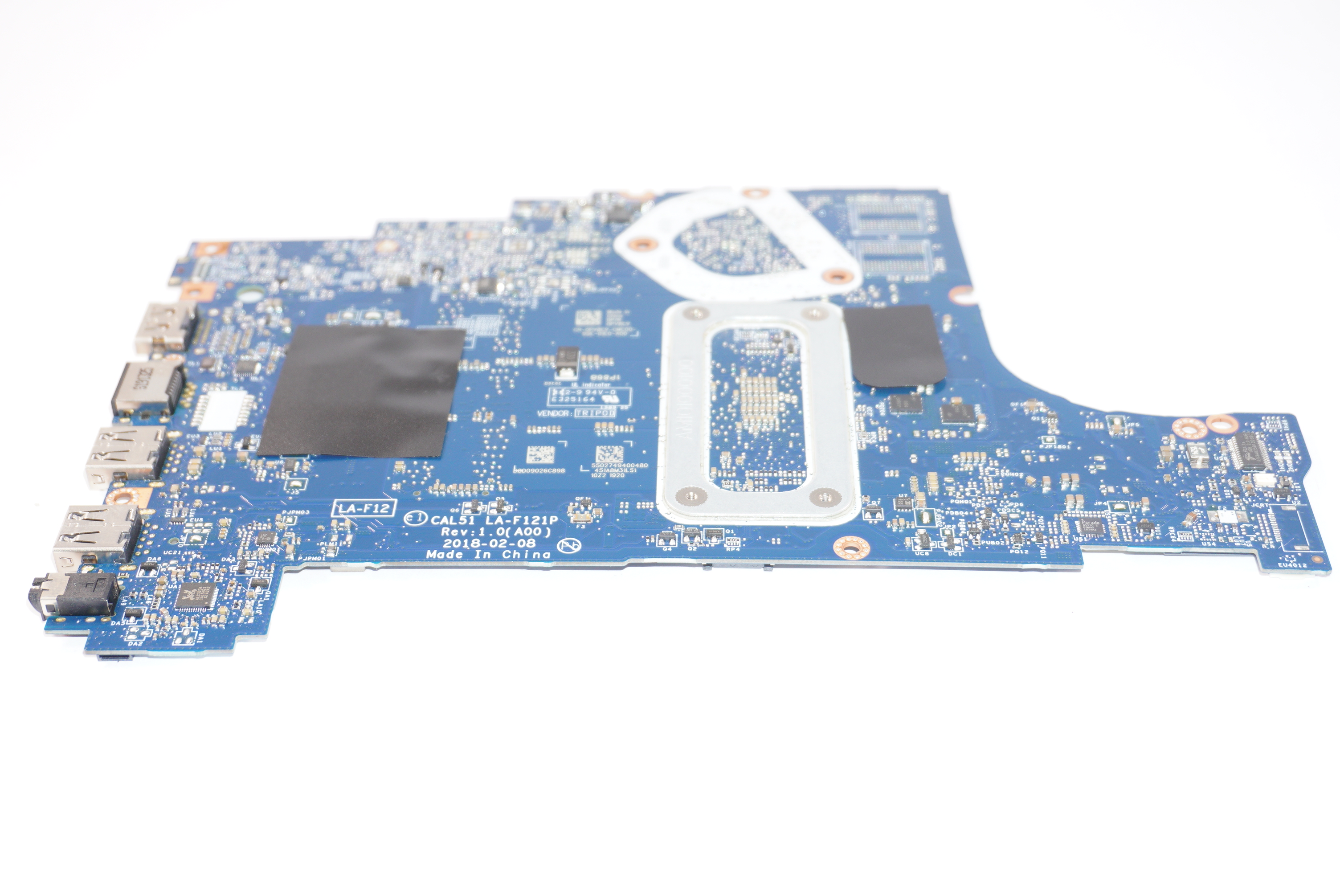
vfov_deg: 25.7
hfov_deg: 37.9
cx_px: 670
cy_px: 446
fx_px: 1952
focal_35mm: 52
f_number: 5.6
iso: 320
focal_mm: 35
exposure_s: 1/100
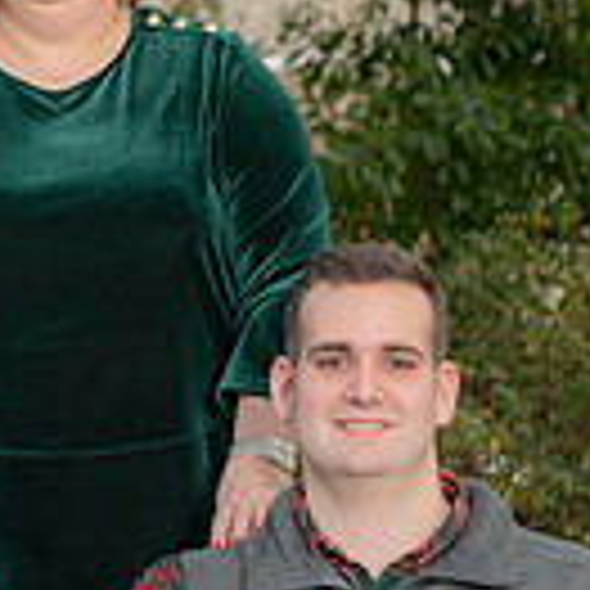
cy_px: 243
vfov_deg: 6.3
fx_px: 5361
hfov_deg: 6.3
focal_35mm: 278
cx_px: -23
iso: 320
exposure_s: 1/200
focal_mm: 95
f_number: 5
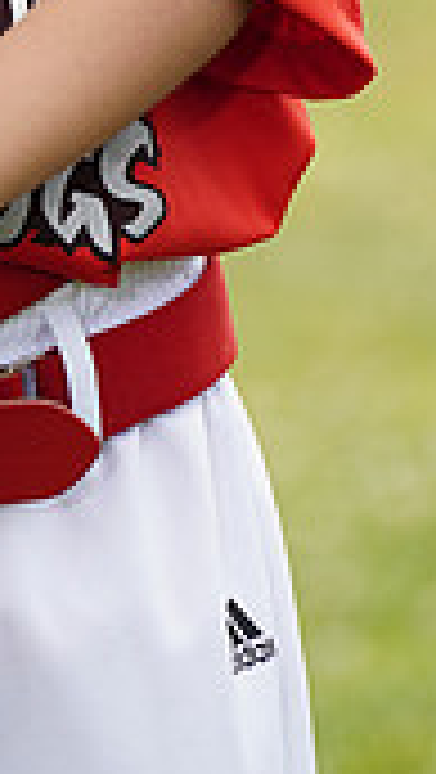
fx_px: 14523
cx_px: -70
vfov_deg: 3.0
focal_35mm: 708
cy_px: -518
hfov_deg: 1.7
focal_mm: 200
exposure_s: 1/250
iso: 100
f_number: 5.6
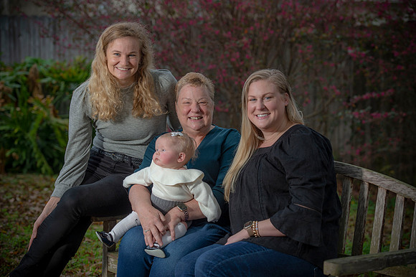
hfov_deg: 20.8
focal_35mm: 98
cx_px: 208
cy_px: 138
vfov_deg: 13.9
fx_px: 1132
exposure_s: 1/200
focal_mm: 98
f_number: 4.5
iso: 160
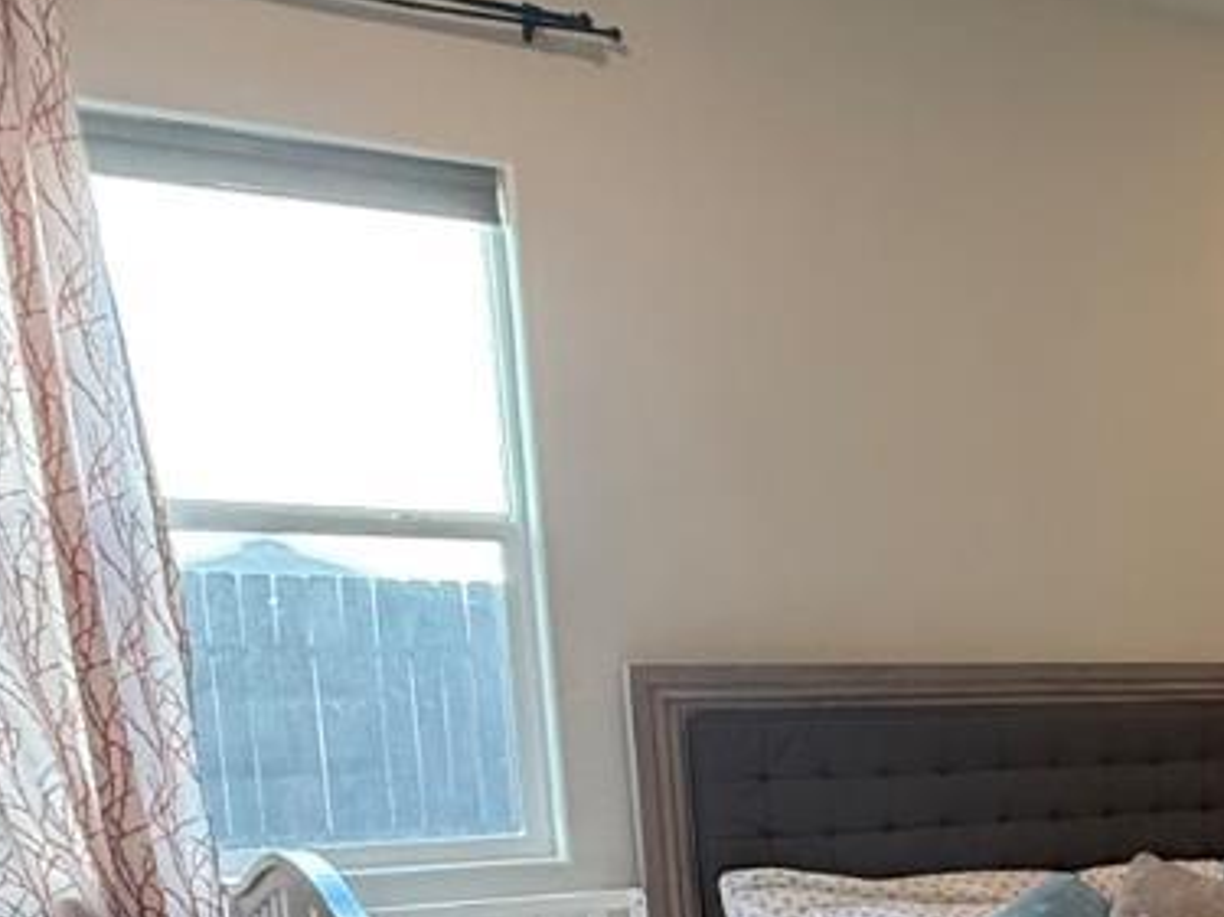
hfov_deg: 27.0
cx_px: 1717
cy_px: 948
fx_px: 1979
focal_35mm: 56
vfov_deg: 24.7
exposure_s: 1/120
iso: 500
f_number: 2.2
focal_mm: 2.22
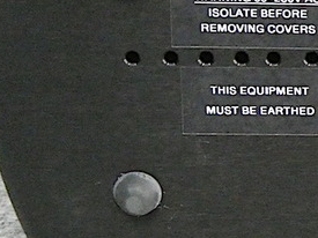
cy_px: 92
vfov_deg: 5.1
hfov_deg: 6.7
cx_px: 505
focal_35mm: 293
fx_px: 2690
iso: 1600
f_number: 4.8
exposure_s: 1/50
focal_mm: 15
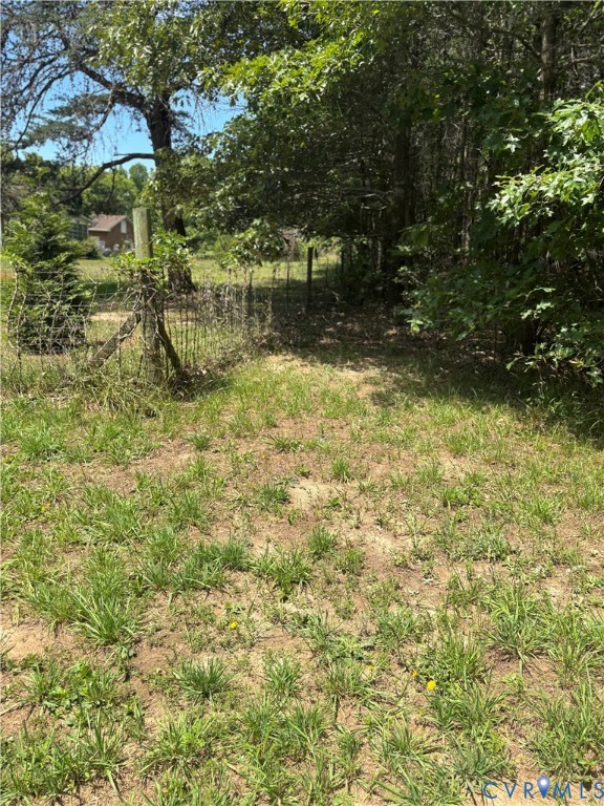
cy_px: 403
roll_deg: -4.1
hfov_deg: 53.1
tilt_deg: -12.0
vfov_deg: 67.3
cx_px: 302
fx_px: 605
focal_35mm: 26
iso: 50
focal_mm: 5.96
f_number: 1.6
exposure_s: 1/1499
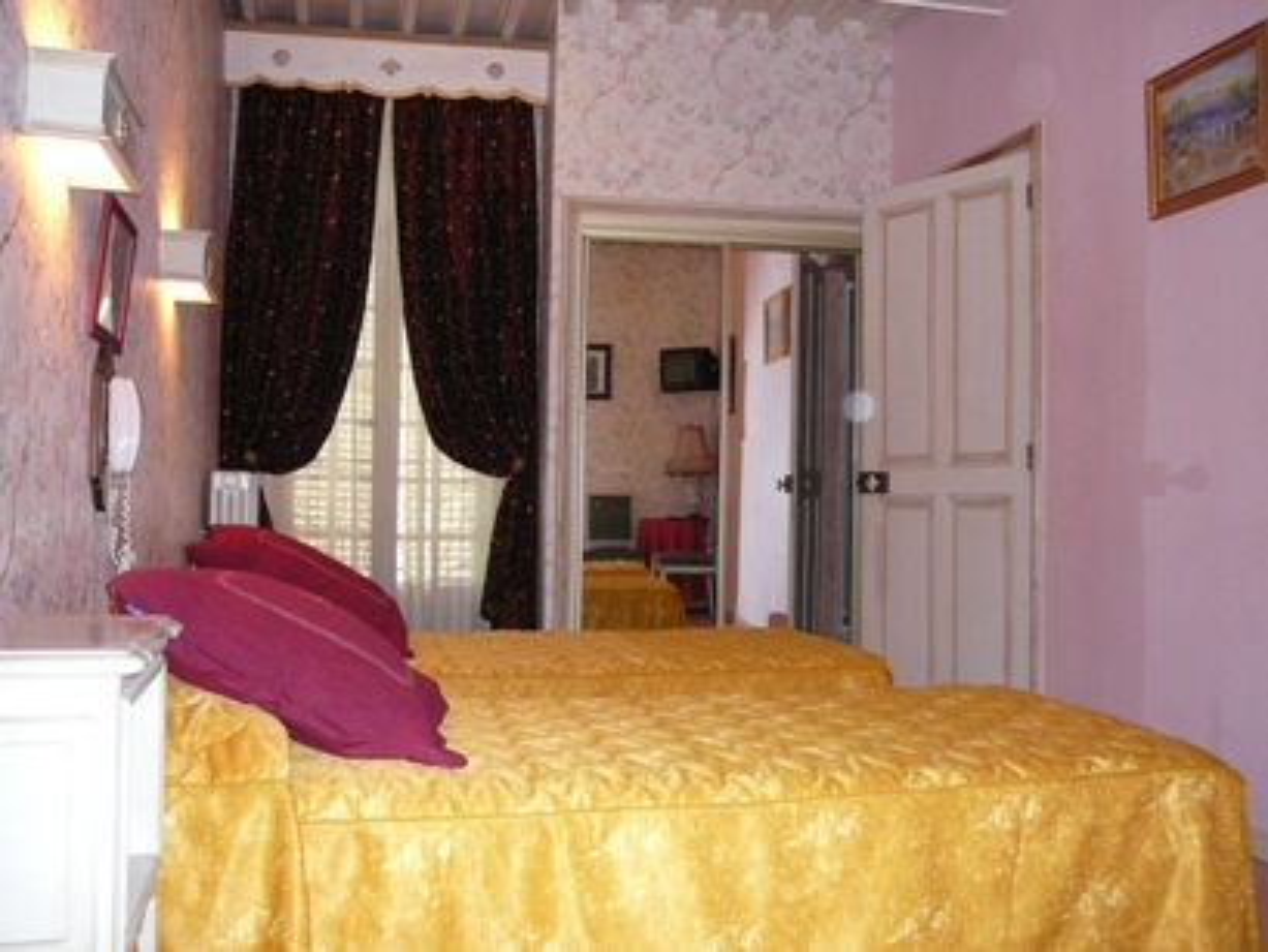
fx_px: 1282
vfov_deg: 40.7
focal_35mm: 35
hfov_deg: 52.6
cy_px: 476
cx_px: 634
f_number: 2.8
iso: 320
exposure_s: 1/30
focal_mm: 5.2
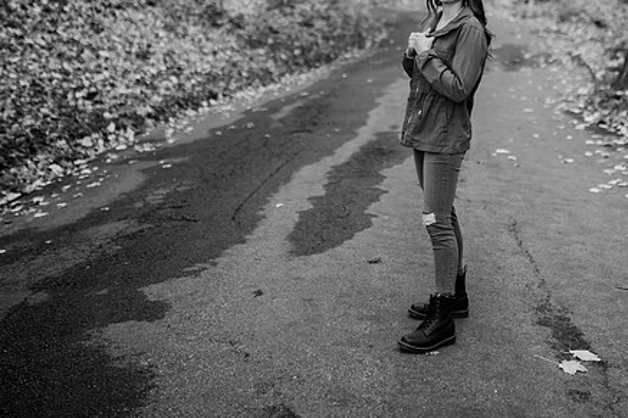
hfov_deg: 36.6
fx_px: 942
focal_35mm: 54
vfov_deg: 24.7
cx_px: 409
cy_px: 98
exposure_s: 1/100
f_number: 1.8
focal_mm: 35
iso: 200
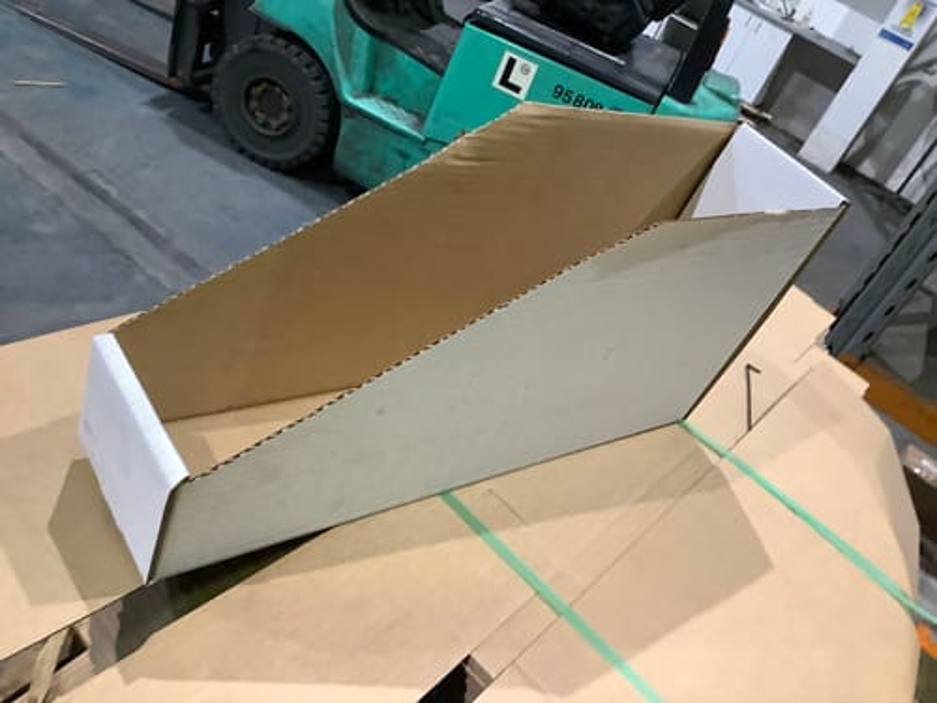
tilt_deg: -30.1
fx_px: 839
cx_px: 468
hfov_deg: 58.4
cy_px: 352
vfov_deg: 45.4
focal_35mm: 31
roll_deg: -24.6
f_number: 2.4
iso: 250
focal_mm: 3.3
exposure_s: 1/33
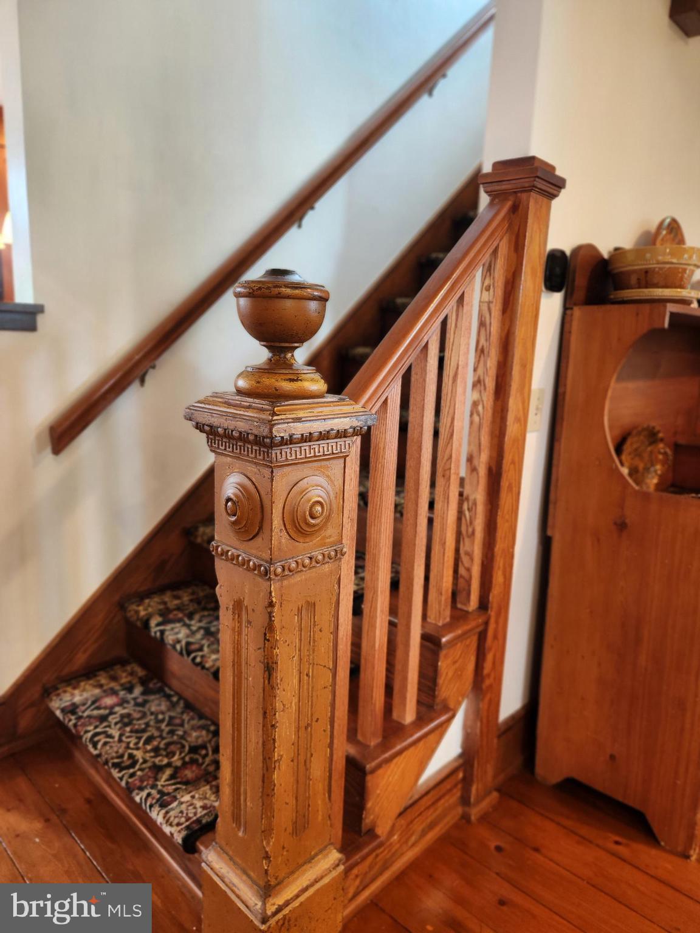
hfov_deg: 58.9
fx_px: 620
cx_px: 350
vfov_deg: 73.9
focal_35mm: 23
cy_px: 466
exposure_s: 1/40
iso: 320
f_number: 1.8
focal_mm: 5.4
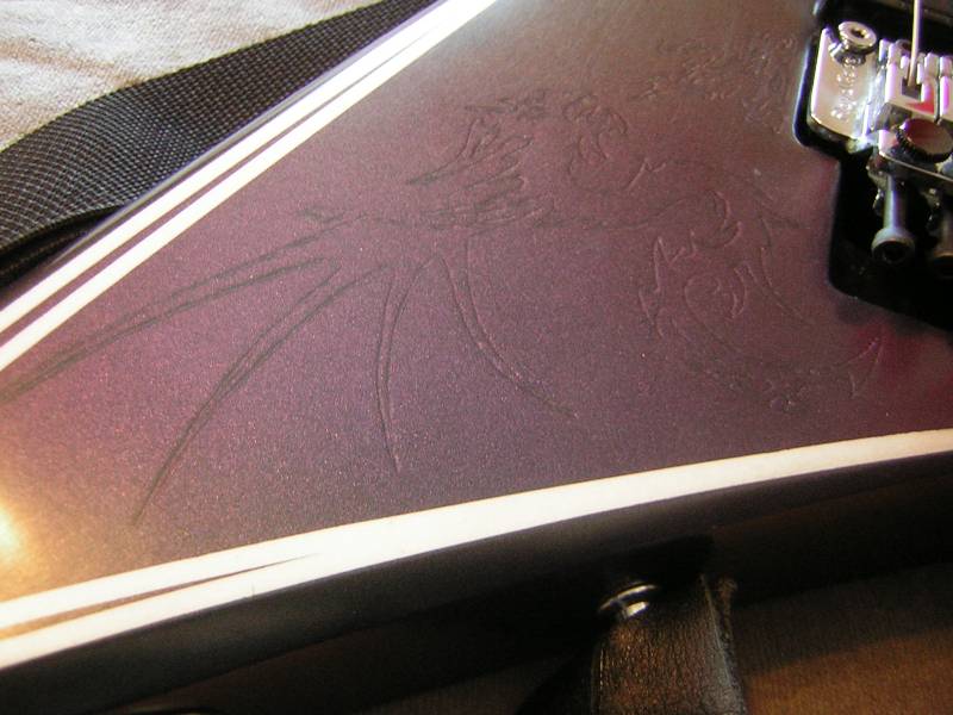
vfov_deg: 39.7
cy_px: 358
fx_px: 991
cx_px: 476
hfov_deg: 51.4
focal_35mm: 36
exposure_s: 1/5.6
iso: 123
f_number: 2.6
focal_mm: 4.7
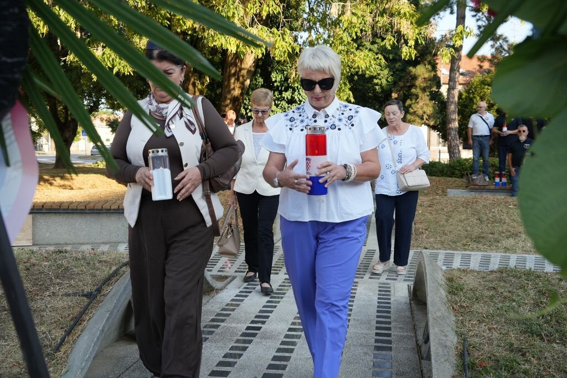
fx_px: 646
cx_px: 284
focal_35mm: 41
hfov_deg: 47.4
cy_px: 189
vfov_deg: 32.6
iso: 100
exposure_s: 1/100
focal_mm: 41
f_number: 5.6
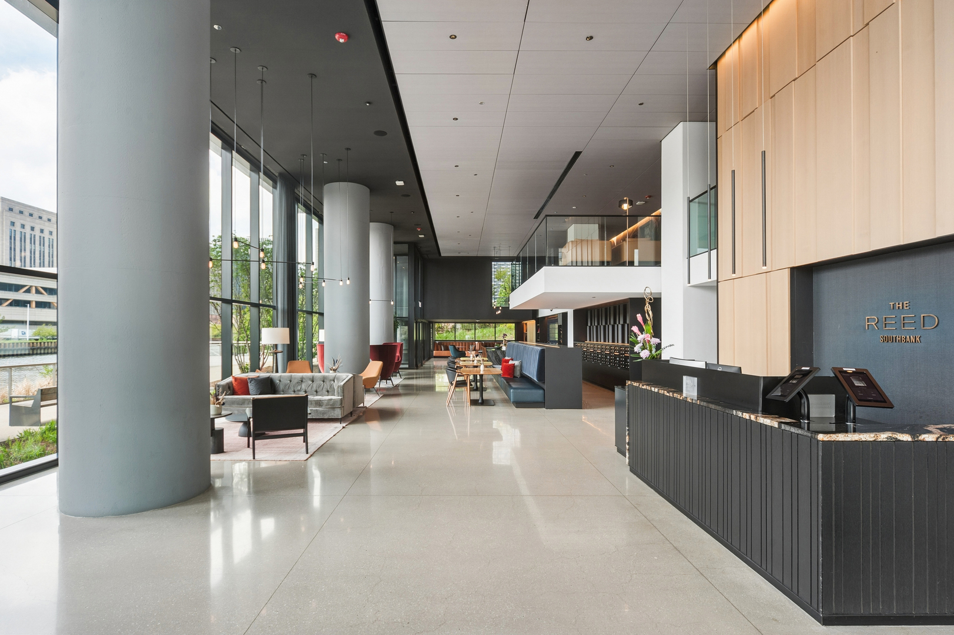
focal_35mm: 18
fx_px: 477
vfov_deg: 67.3
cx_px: 477
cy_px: 318
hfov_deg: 90.0
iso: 400
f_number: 8
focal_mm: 18
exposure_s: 1/40
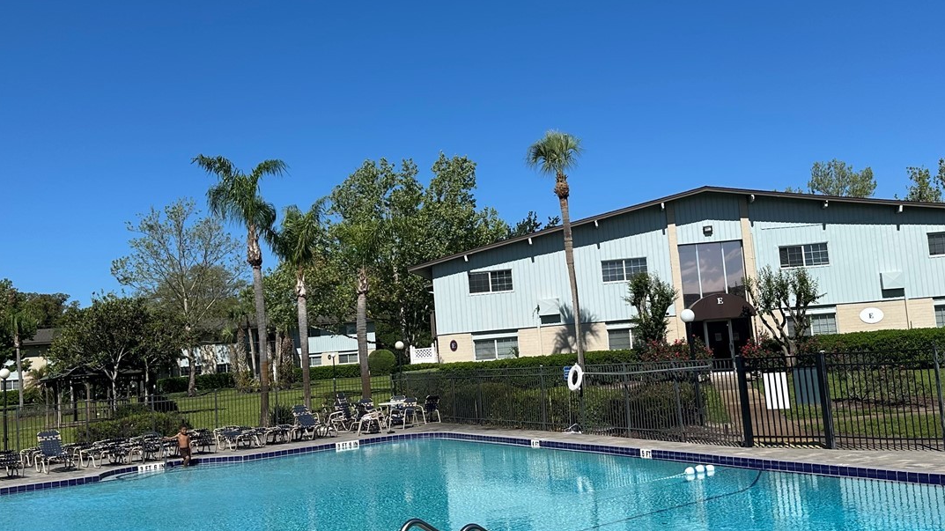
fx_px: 977
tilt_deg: +6.6
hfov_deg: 51.6
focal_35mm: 39
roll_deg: +4.7
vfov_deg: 30.4
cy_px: 245
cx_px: 470
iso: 80
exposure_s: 1/6623
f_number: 1.78
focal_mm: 6.86
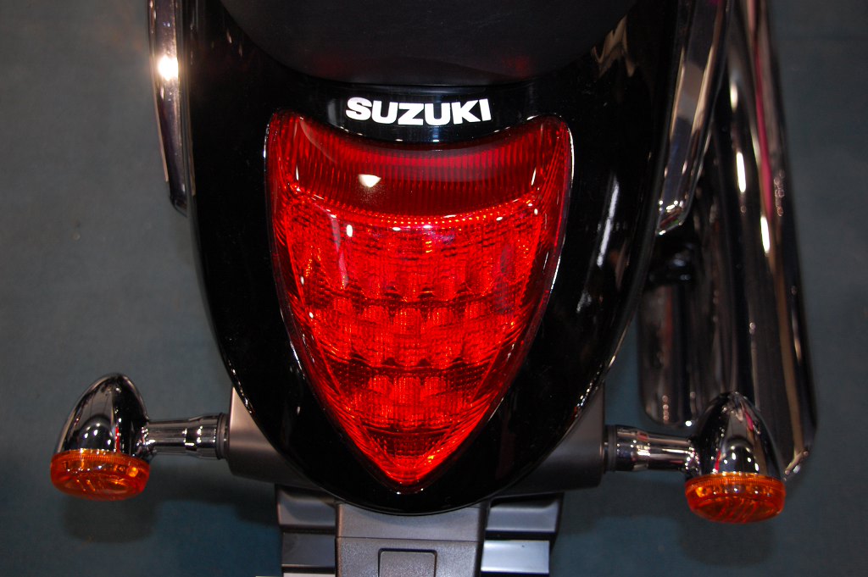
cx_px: 434
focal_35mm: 45
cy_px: 288
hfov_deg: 43.6
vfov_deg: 29.8
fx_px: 1084
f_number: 4.5
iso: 400
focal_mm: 30
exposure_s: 1/60
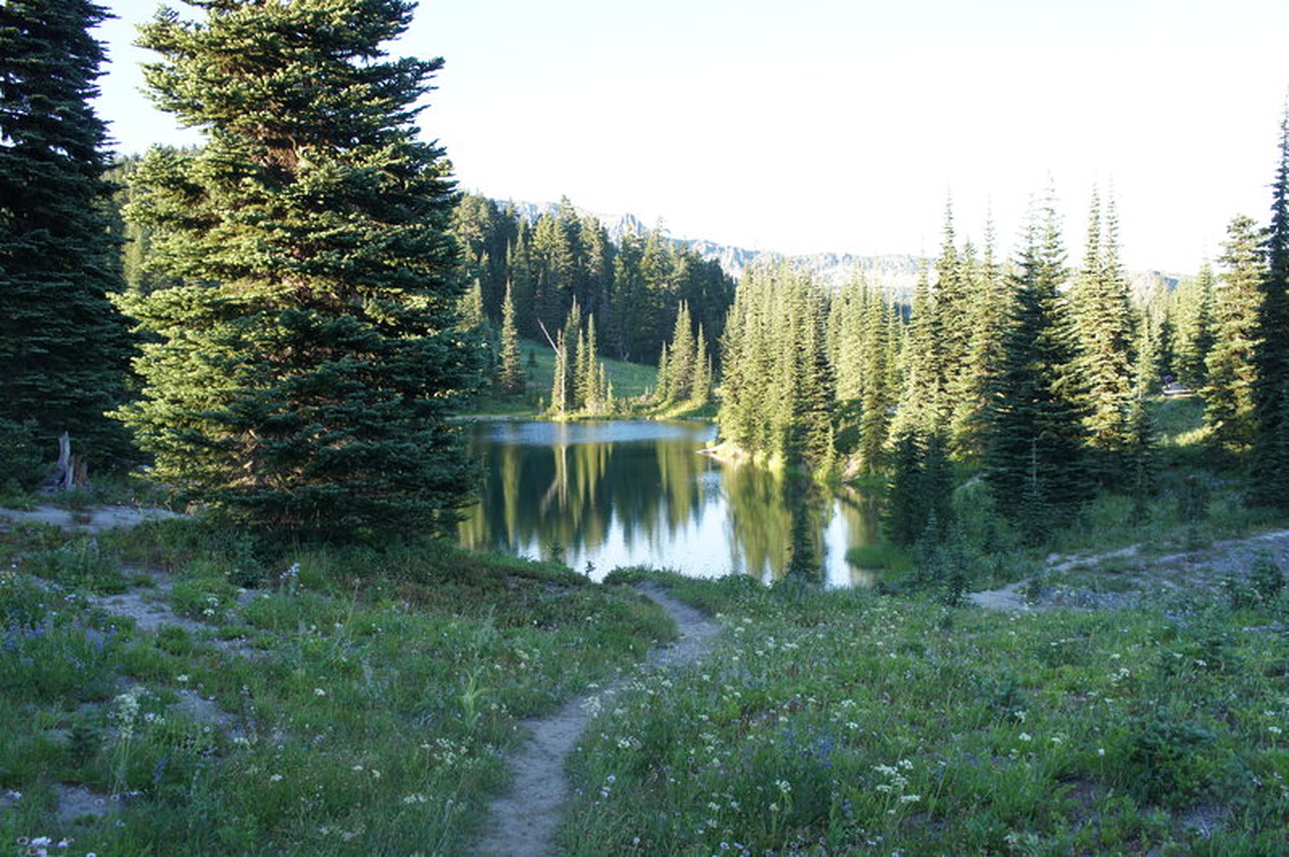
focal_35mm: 33
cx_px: 644
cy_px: 428
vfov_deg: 39.9
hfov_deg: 57.3
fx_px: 1181
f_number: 5.6
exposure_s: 1/80
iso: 200
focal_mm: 22
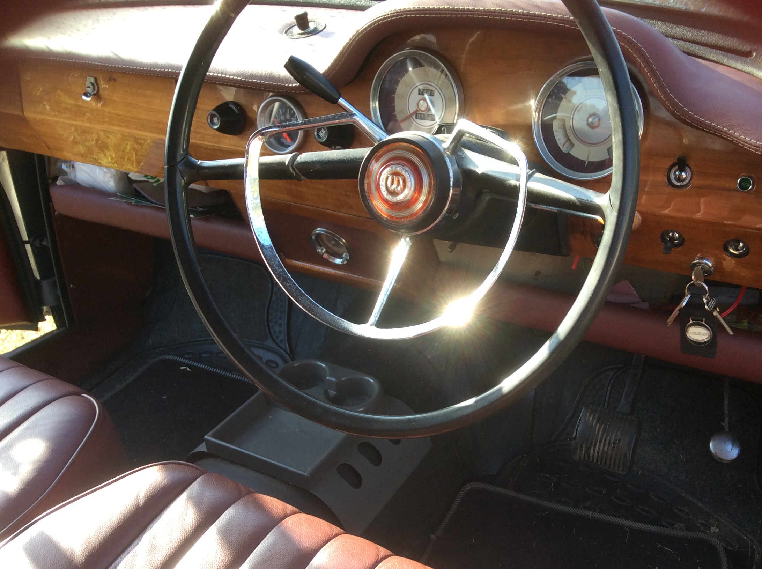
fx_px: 835
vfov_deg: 37.5
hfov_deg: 48.9
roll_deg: +3.4
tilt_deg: -25.8
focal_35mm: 38
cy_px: 326
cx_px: 441
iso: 32
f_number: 2.4
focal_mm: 3.3
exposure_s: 1/100
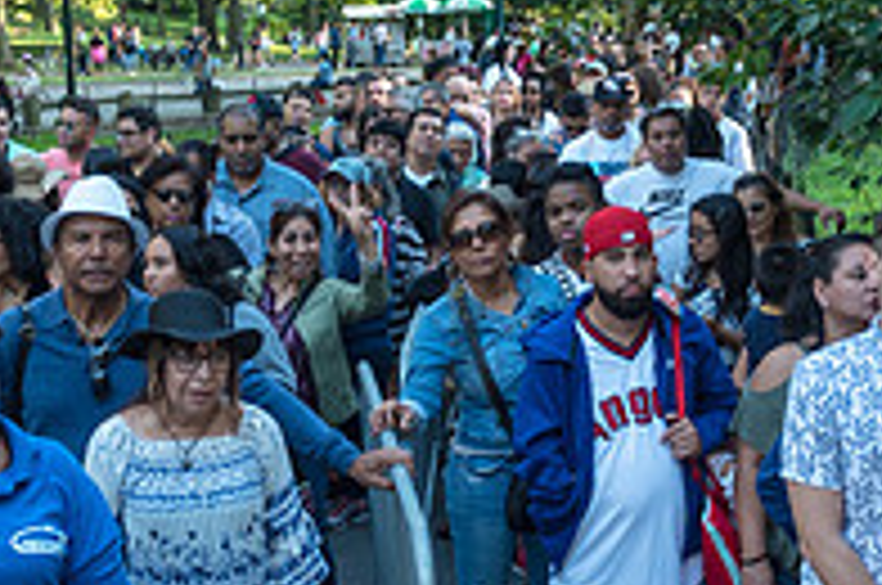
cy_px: 322
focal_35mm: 76
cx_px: 464
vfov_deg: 17.9
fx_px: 1859
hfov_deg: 26.7
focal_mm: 24
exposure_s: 1/160
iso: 200
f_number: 4
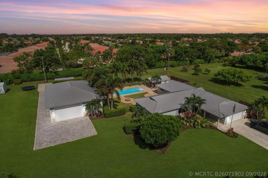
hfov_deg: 78.6
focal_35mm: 22
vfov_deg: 57.2
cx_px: 134
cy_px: 89
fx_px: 164
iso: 100
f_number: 2.8
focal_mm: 8.38
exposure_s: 1/100
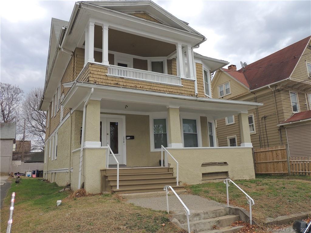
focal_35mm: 28
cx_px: 156
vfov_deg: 49.7
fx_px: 252
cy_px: 116
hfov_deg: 63.4
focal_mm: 4.9
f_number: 4.3
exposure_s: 1/125
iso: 100
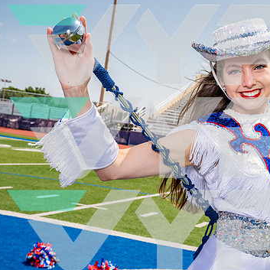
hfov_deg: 28.2
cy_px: 138
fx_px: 529
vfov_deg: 28.6
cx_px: 204
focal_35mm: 60
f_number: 11
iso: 200
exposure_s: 1/250
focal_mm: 43
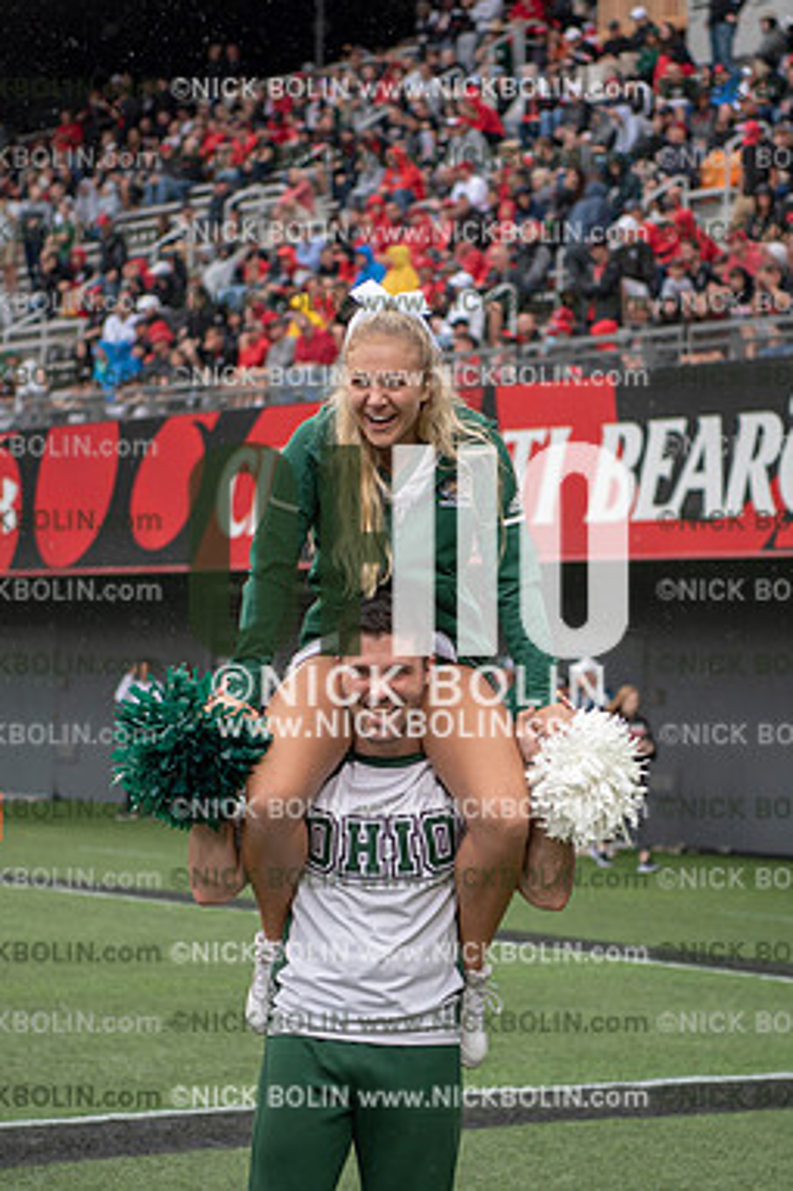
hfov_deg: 12.9
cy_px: 592
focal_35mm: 106
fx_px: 3505
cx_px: 407
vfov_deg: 19.3
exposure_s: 1/1000
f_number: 2.8
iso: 250
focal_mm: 70
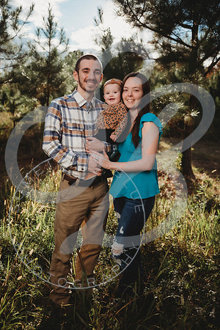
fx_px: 312
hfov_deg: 38.9
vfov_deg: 55.8
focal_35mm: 34
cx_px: 110
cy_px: 165
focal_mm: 34
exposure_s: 1/800
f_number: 2.8
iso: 100
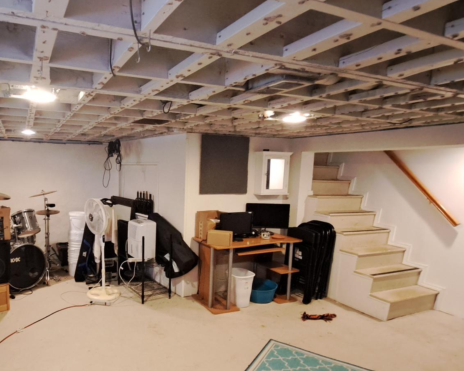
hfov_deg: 70.6
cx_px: 157
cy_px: 216
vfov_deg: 60.5
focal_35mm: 23
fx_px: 316
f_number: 2.2
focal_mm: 1.74
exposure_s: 1/24
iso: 500
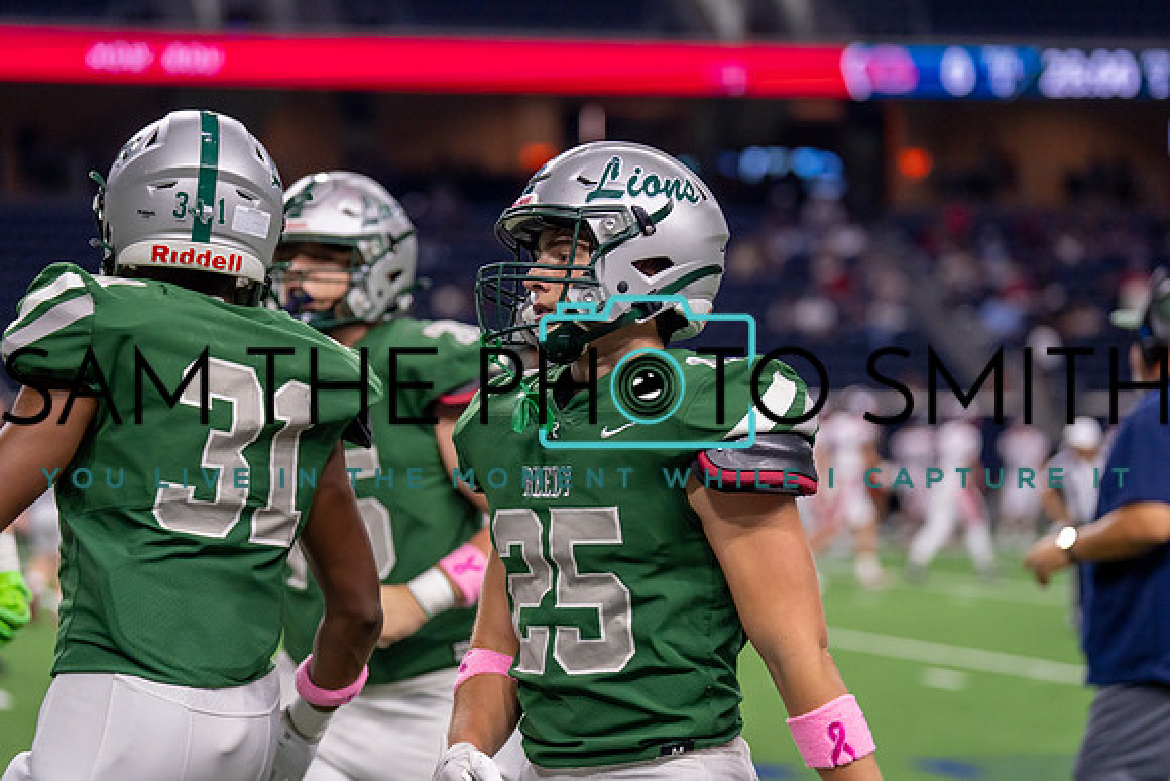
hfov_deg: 17.3
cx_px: 560
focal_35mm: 118
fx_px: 3846
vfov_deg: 11.6
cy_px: 386
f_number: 2.8
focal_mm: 111
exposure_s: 1/1000
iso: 2500
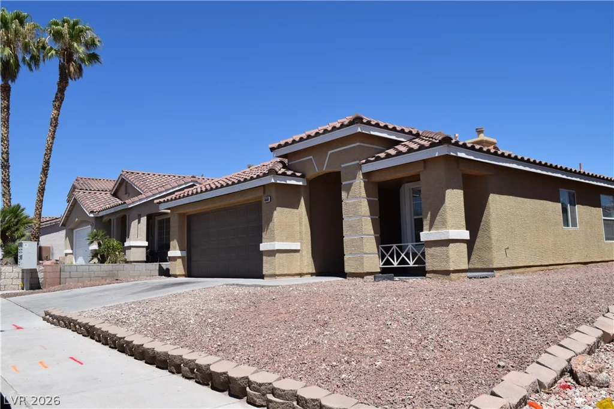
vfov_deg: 43.6
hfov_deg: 61.9
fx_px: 512
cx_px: 307
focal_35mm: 30
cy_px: 204
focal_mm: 20
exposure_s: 1/400
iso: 200
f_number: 10
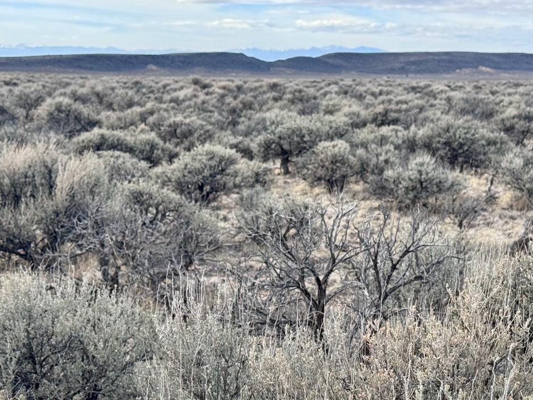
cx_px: 336
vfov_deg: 17.9
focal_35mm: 82
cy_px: 308
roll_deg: -0.4
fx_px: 1262
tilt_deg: -11.3
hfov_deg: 23.8
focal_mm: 6.76
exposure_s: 1/1681
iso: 64
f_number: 1.78
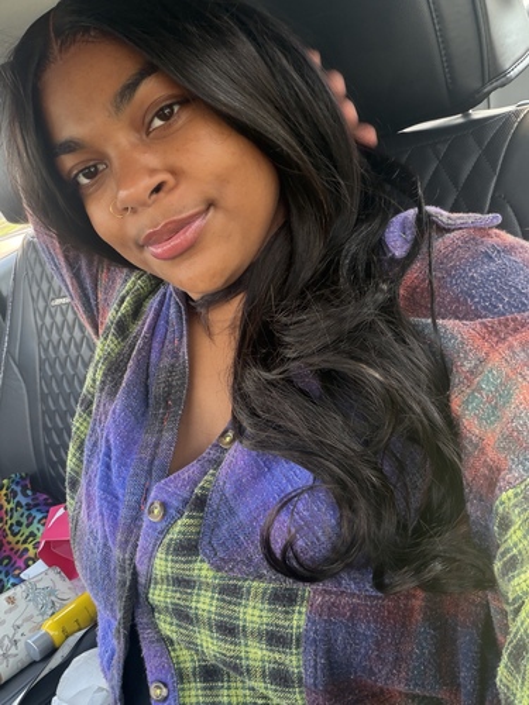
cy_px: 352
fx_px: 611
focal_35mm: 30
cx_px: 264
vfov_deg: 60.0
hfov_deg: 46.8
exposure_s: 1/62
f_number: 1.9
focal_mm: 2.71
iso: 80
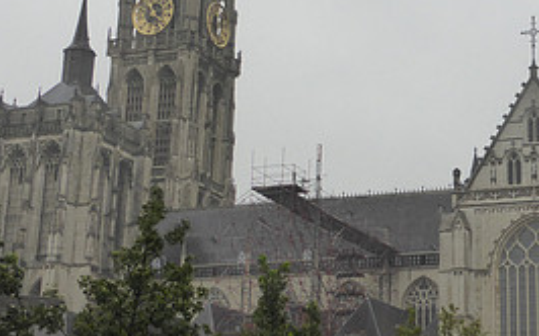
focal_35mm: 81
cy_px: 133
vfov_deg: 16.1
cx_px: 436
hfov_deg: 25.1
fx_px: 1189
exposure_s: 1/320
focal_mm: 6.1
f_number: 3.7
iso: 200
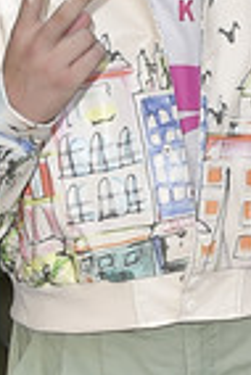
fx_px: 824
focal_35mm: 79
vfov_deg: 25.3
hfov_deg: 17.3
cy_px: 92
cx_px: 147
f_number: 6.3
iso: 250
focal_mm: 28
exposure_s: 1/250
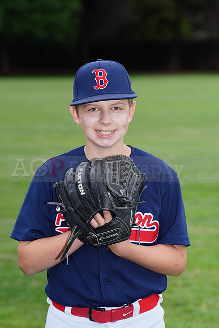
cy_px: 164
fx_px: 1806
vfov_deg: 10.4
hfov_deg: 6.9
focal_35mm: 198
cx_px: 110
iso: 200
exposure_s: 1/250
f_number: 8
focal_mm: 198
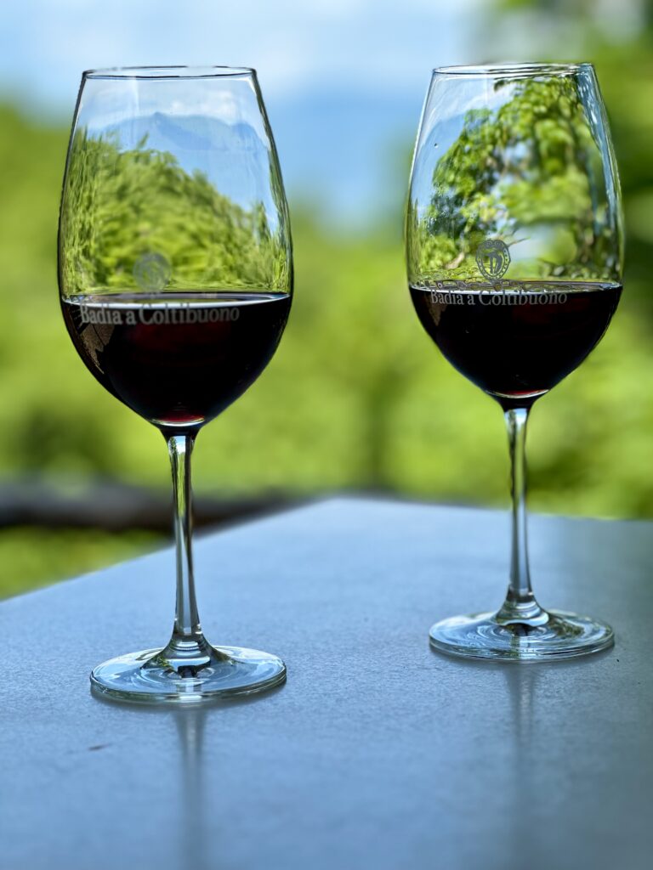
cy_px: 435
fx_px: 1937
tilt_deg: -6.0
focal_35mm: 77
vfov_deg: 25.3
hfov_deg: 19.1
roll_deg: +0.4
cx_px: 326
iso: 32
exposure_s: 1/368
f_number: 2.8
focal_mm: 9
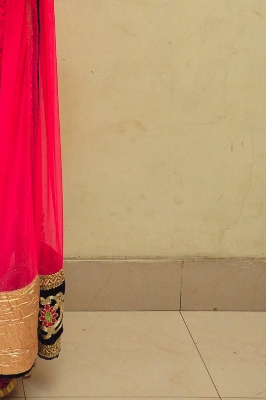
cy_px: -22
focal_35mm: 103
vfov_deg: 19.2
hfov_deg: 13.0
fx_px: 1145
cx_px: -24
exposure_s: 1/125
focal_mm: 30
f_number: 7.1
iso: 1600
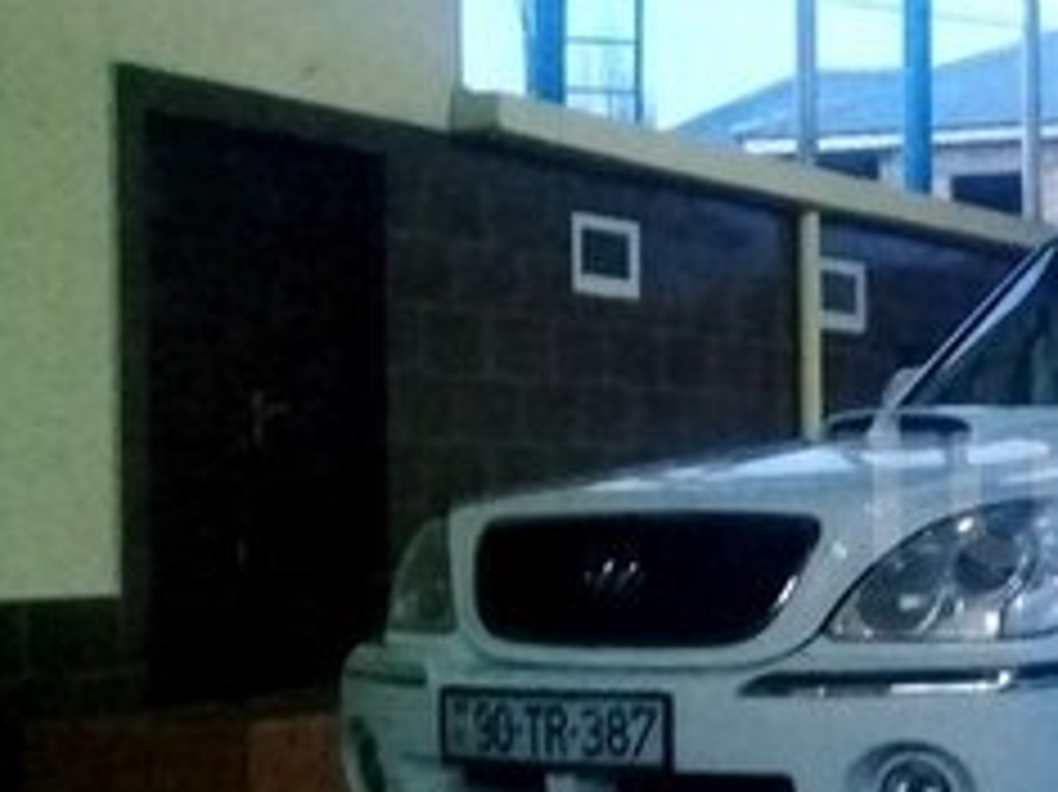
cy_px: 497
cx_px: 1297
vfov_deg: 16.9
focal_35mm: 87
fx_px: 2658
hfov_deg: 20.9
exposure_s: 1/17
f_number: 2.2
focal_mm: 3.3
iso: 400
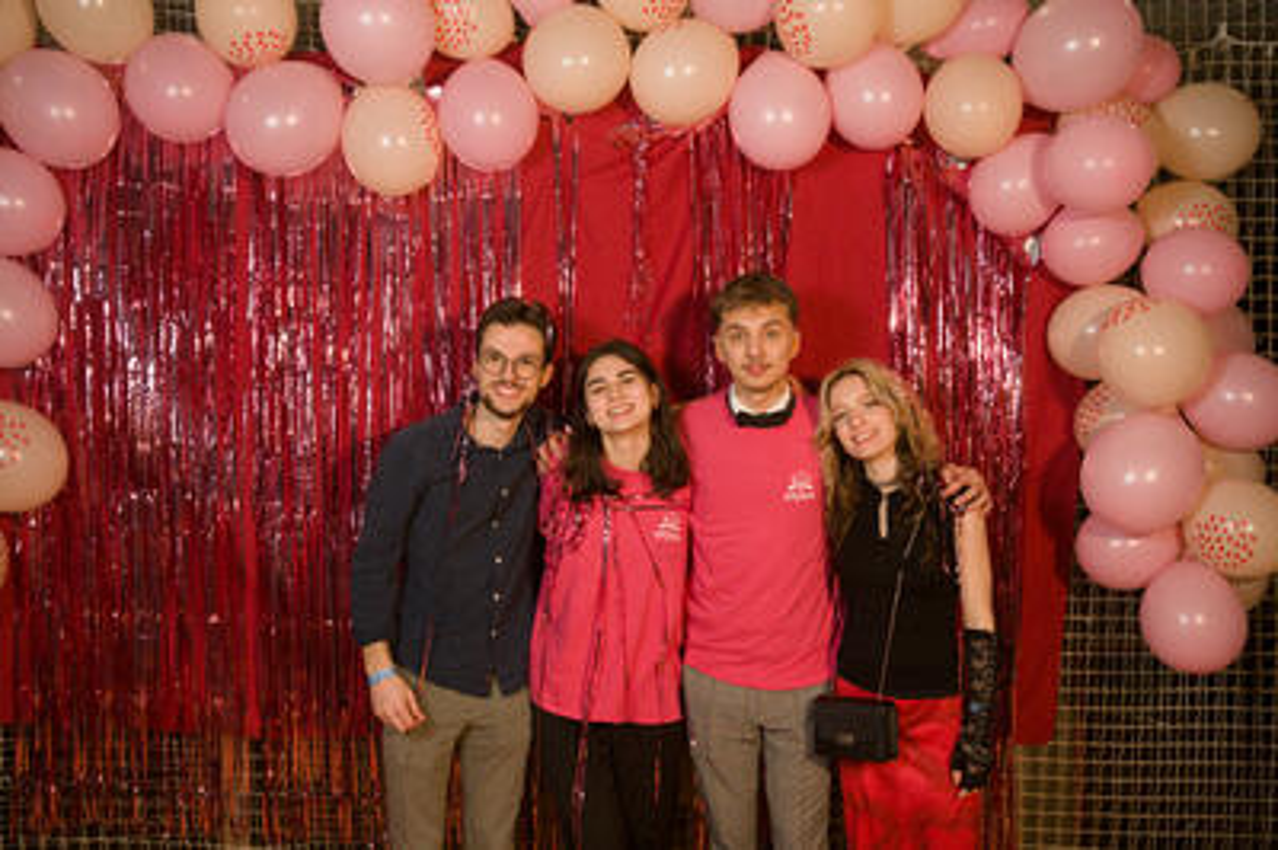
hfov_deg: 58.9
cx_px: 639
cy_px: 425
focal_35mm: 32
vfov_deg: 41.2
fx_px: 1131
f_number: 4.5
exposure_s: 1/160
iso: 4000
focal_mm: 31.9
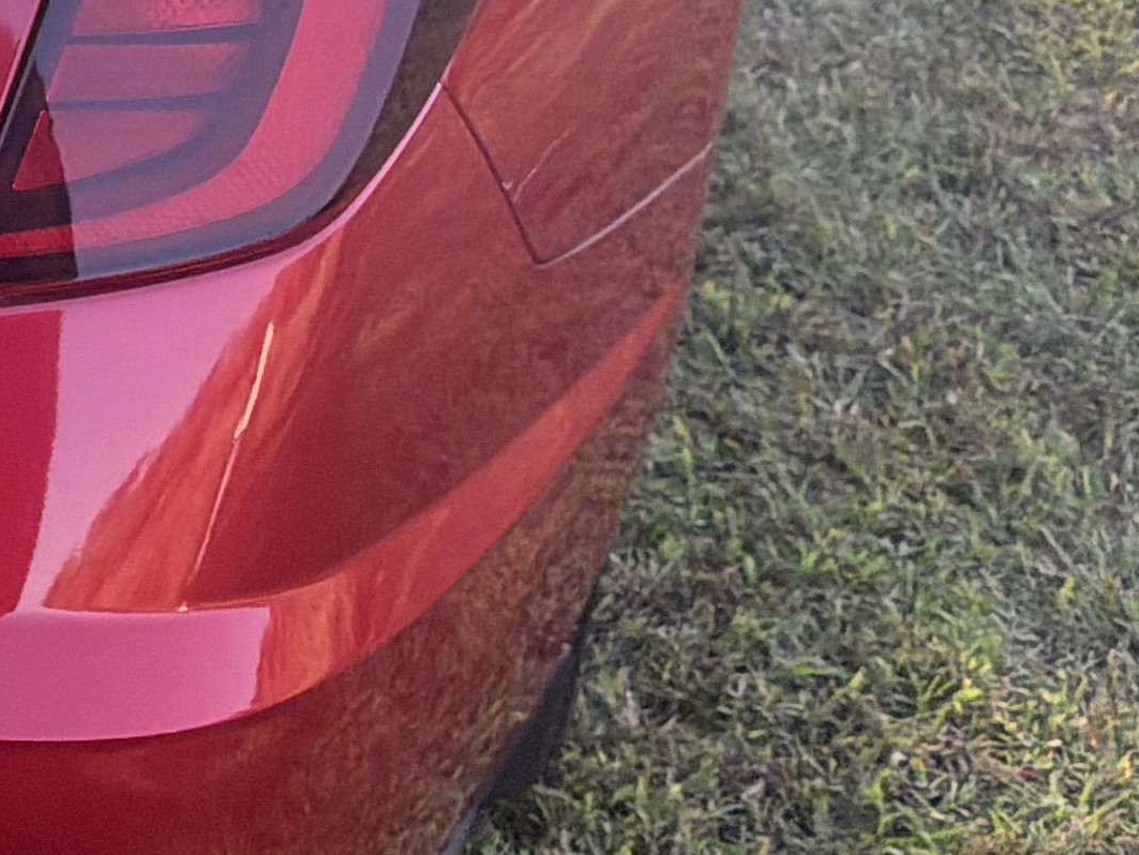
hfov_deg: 18.5
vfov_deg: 16.2
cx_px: -687
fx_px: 2995
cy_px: 258
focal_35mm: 91
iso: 400
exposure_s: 1/2445
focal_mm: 6.76
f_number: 1.78
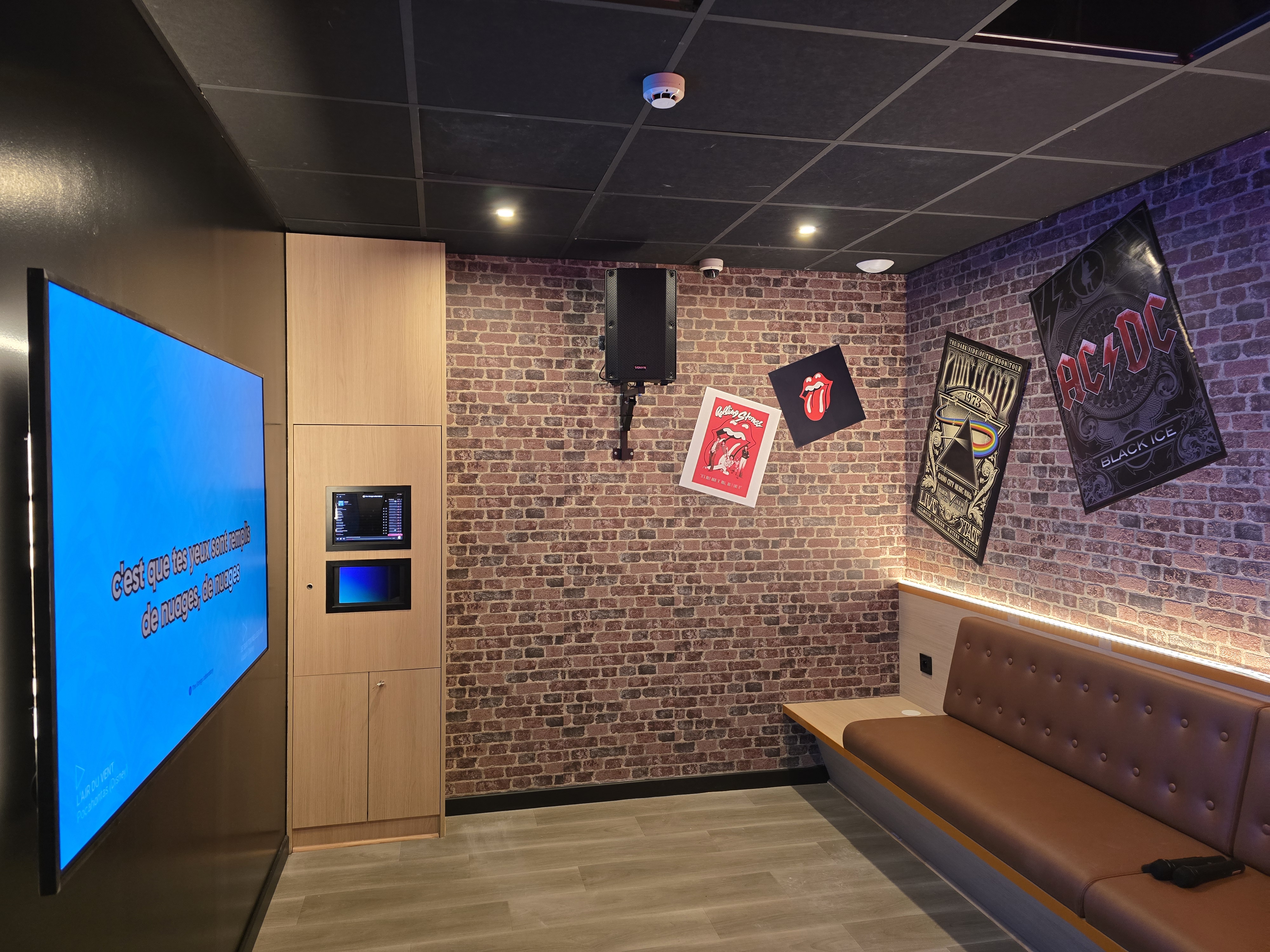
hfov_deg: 73.9
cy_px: 476
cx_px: 635
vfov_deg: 58.9
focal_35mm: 23
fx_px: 844
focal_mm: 6.3
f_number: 1.7
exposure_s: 1/52
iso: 400
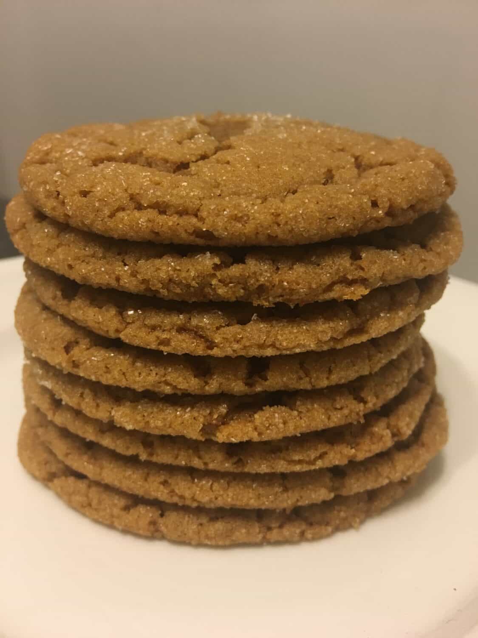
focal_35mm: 29
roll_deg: -2.0
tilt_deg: -24.0
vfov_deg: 61.7
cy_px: 319
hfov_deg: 48.2
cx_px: 239
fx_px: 534
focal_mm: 4.15
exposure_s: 1/30
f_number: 2.2
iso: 125
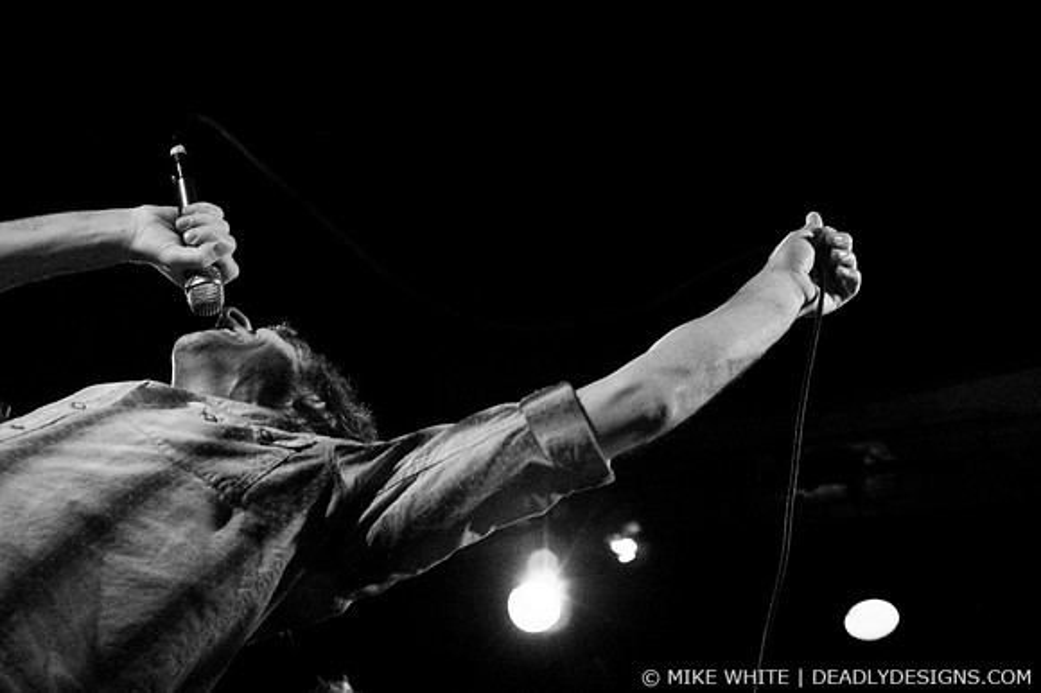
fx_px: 1517
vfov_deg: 25.7
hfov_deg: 37.9
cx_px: 520
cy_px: 346
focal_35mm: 52
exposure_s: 1/80
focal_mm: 35
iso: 800
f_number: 3.2
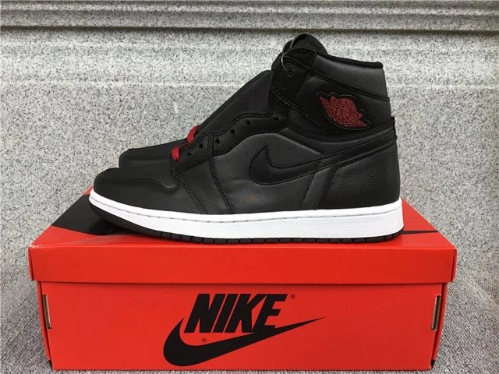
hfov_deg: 58.4
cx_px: 250
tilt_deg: -15.8
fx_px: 447
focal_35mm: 31
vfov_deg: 45.4
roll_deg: +0.0
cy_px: 187
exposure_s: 1/100
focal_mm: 3.3
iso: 32
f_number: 2.4
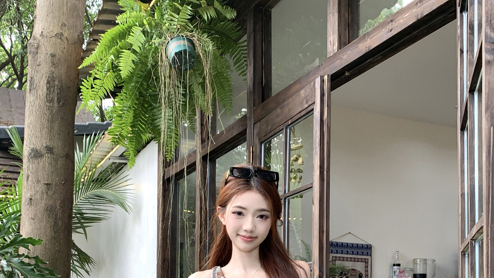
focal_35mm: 38
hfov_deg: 52.8
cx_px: 246
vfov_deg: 28.1
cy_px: 313
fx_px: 498
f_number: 1.8
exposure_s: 1/121
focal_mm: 4.25
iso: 64
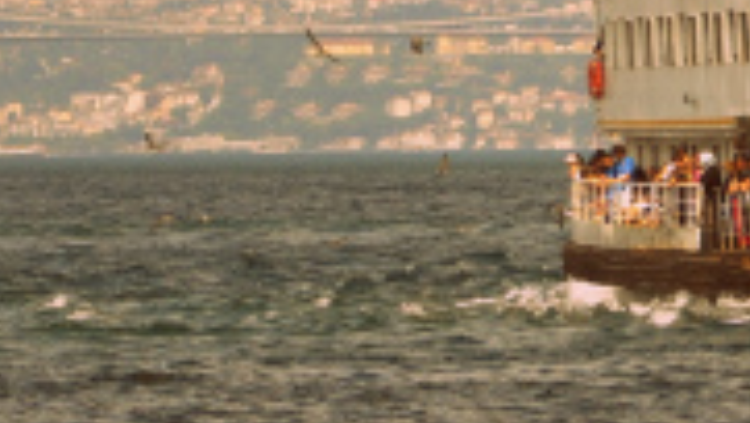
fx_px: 11062
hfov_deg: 3.9
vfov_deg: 2.2
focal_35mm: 556
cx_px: 787
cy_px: -60
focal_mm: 80
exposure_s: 1/640
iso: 200
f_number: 6.3
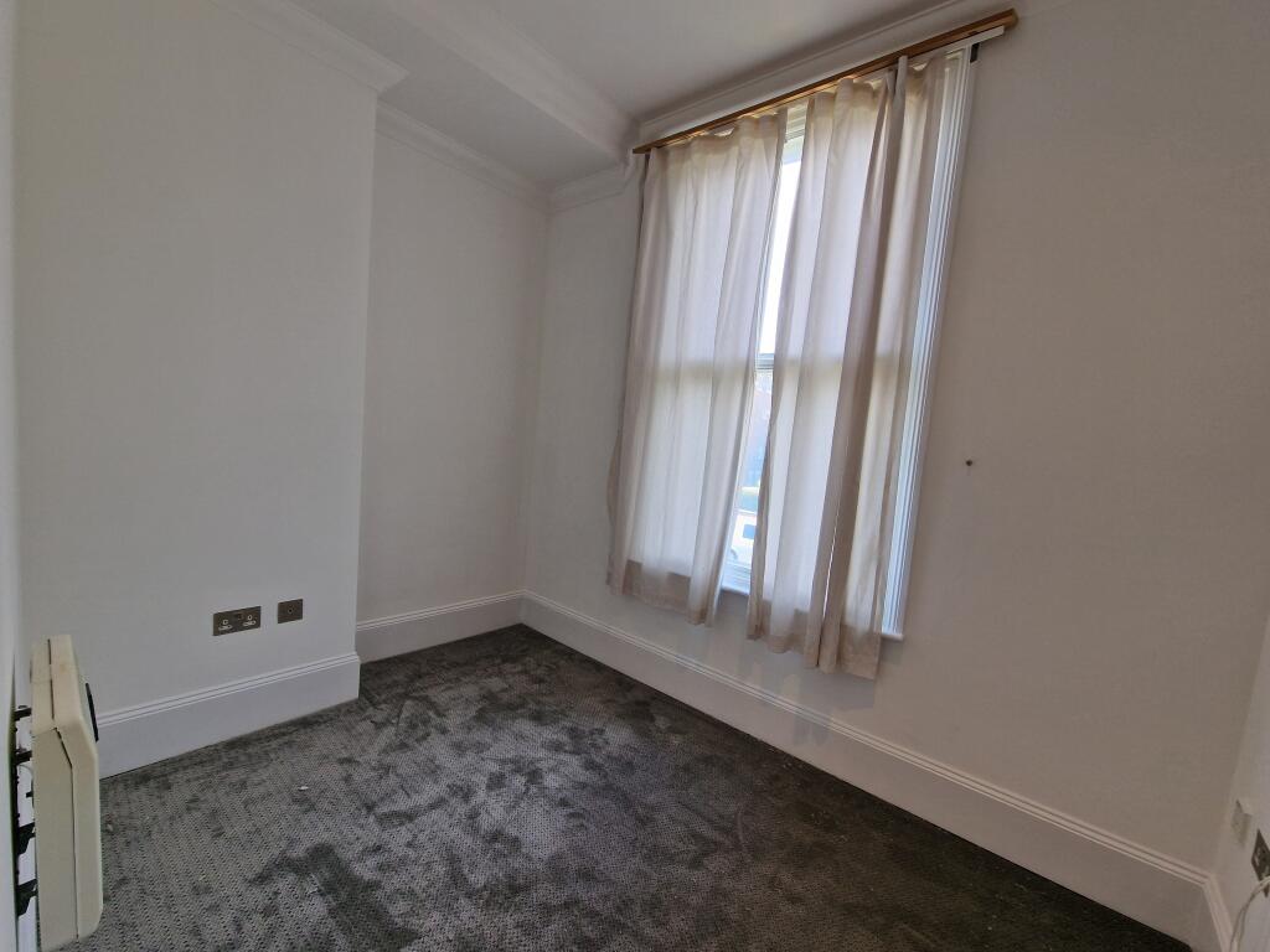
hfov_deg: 106.2
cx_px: 635
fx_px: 477
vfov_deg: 89.9
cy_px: 476
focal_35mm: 13
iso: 80
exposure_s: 1/100
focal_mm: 2.2
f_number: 2.2
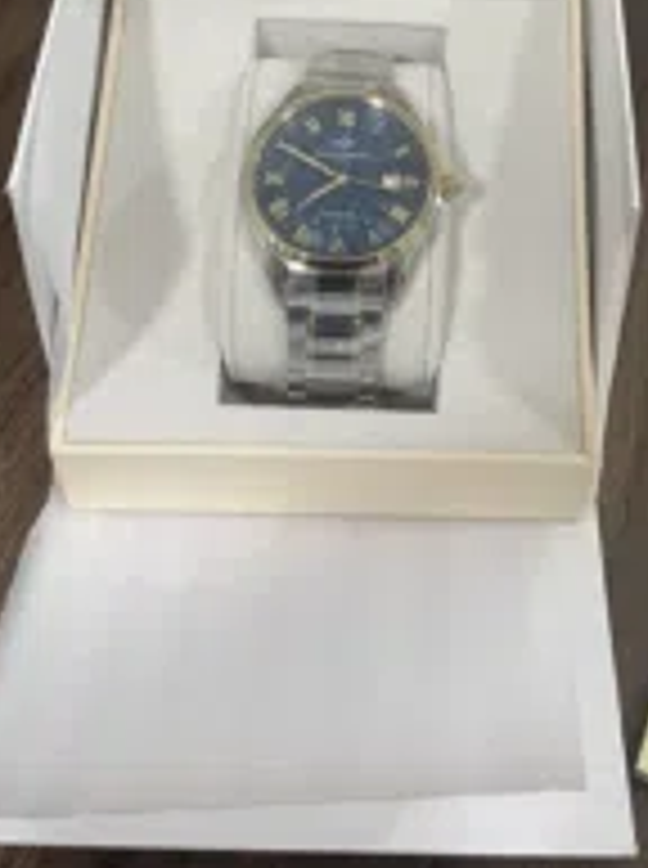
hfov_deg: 26.8
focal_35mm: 54
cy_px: 54
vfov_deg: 33.3
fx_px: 1352
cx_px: 441
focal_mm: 4.2
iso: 125
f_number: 1.6
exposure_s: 1/50
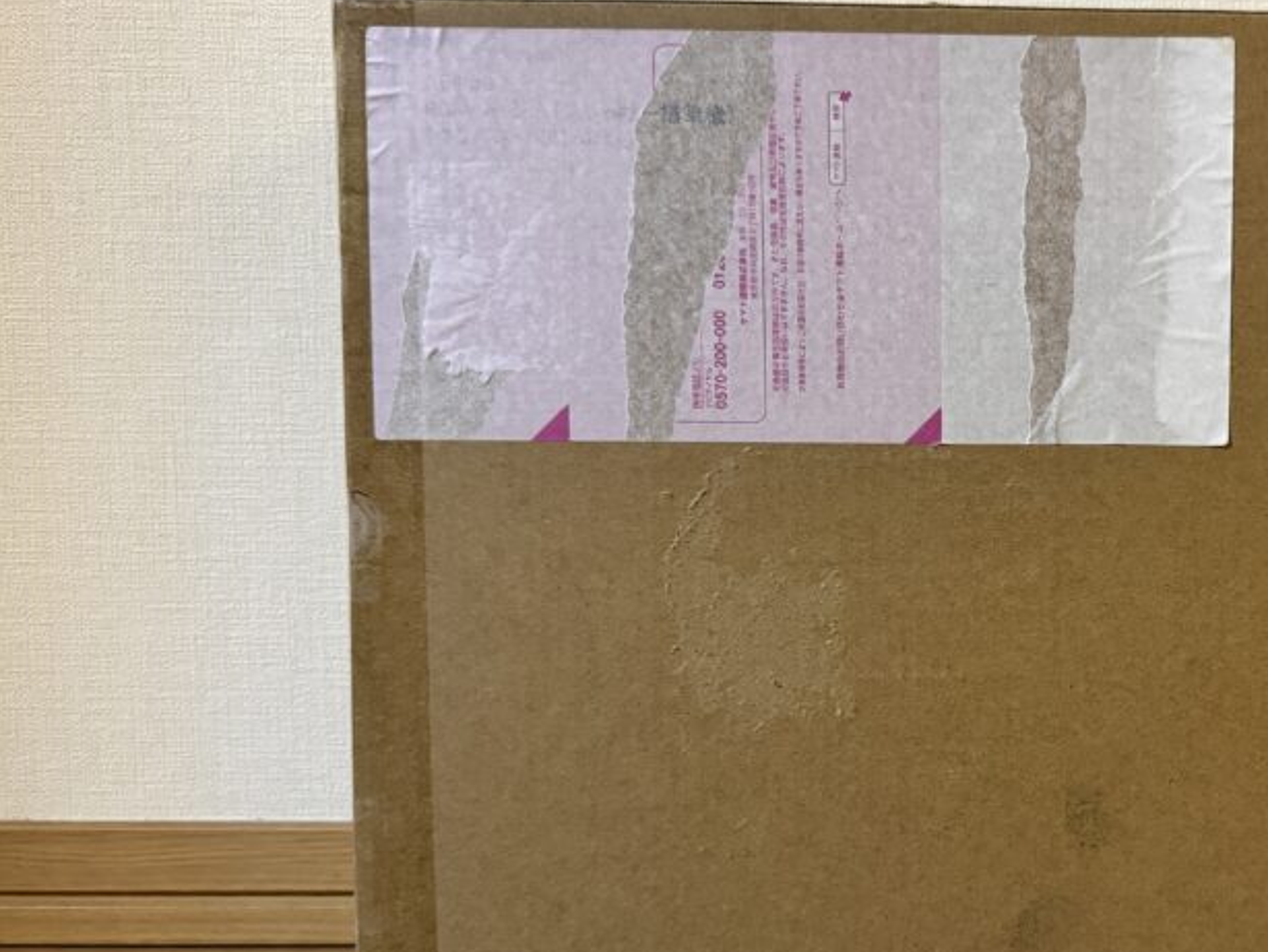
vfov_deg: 35.9
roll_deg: +0.0
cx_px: 1053
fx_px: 1466
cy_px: 553
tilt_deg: -3.9
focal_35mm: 40
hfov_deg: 44.0
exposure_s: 1/50
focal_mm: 6.76
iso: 640
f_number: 1.78
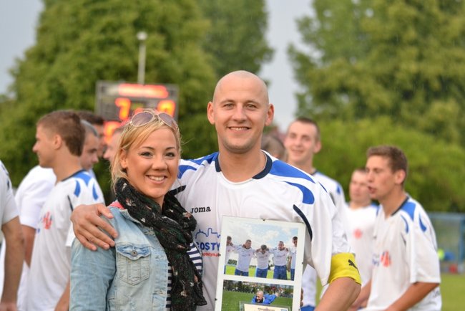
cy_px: 156
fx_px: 1938
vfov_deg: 9.2
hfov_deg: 13.7
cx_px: 232
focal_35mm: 150
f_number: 4.2
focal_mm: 100
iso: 800
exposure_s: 1/250
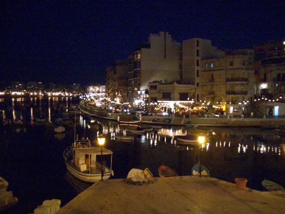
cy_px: 107
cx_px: 142
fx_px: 288
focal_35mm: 35
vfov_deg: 40.7
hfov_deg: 52.6
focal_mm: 5.8
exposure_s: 1/8
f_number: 2.6
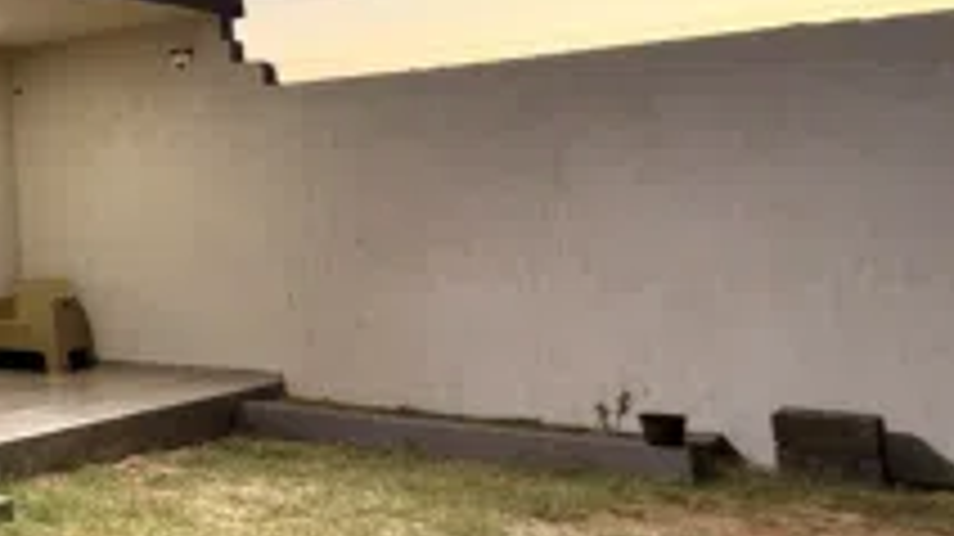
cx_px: -472
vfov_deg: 25.6
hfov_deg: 28.7
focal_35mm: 46
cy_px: 131
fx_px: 1163
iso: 320
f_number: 2.2
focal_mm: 2.22
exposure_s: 1/100
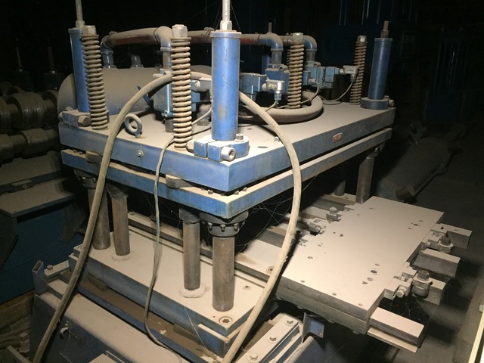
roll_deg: +0.7
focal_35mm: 29
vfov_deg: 48.2
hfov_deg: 61.7
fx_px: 405
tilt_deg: -17.5
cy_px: 182
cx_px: 242
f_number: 2.2
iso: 250
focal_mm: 4.15
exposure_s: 1/30
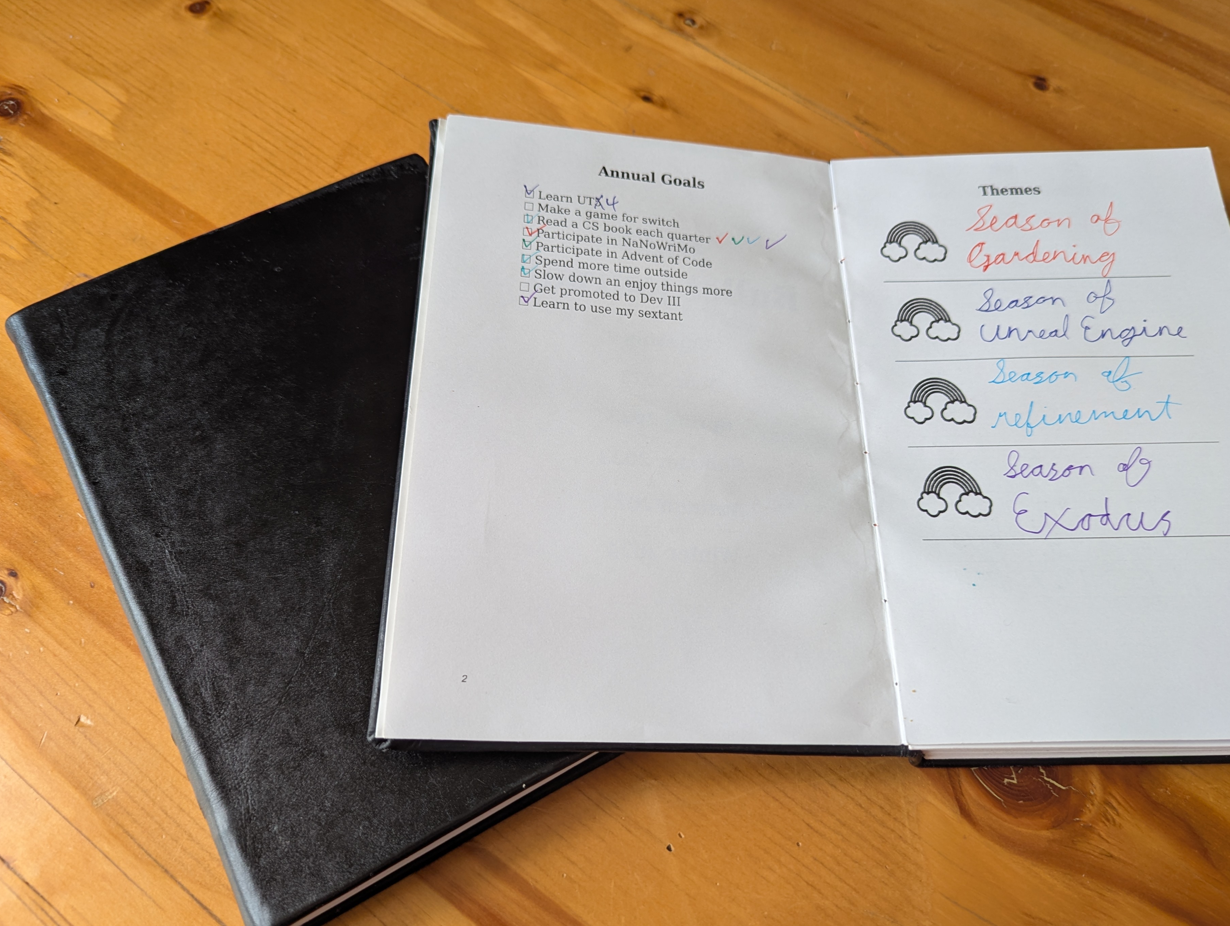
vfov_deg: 51.4
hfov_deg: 65.0
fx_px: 961
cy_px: 490
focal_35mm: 27
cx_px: 687
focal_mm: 6.81
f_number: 1.85
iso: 84
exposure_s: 1/41.9
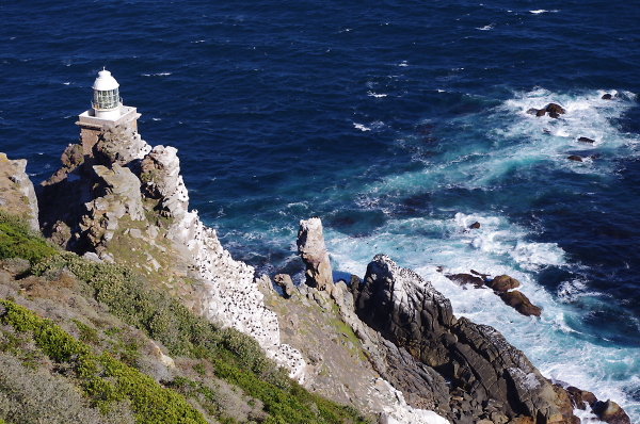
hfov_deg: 24.8
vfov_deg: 16.6
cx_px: 320
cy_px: 212
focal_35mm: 82
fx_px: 1455
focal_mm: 55
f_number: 10
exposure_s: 1/400
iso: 200
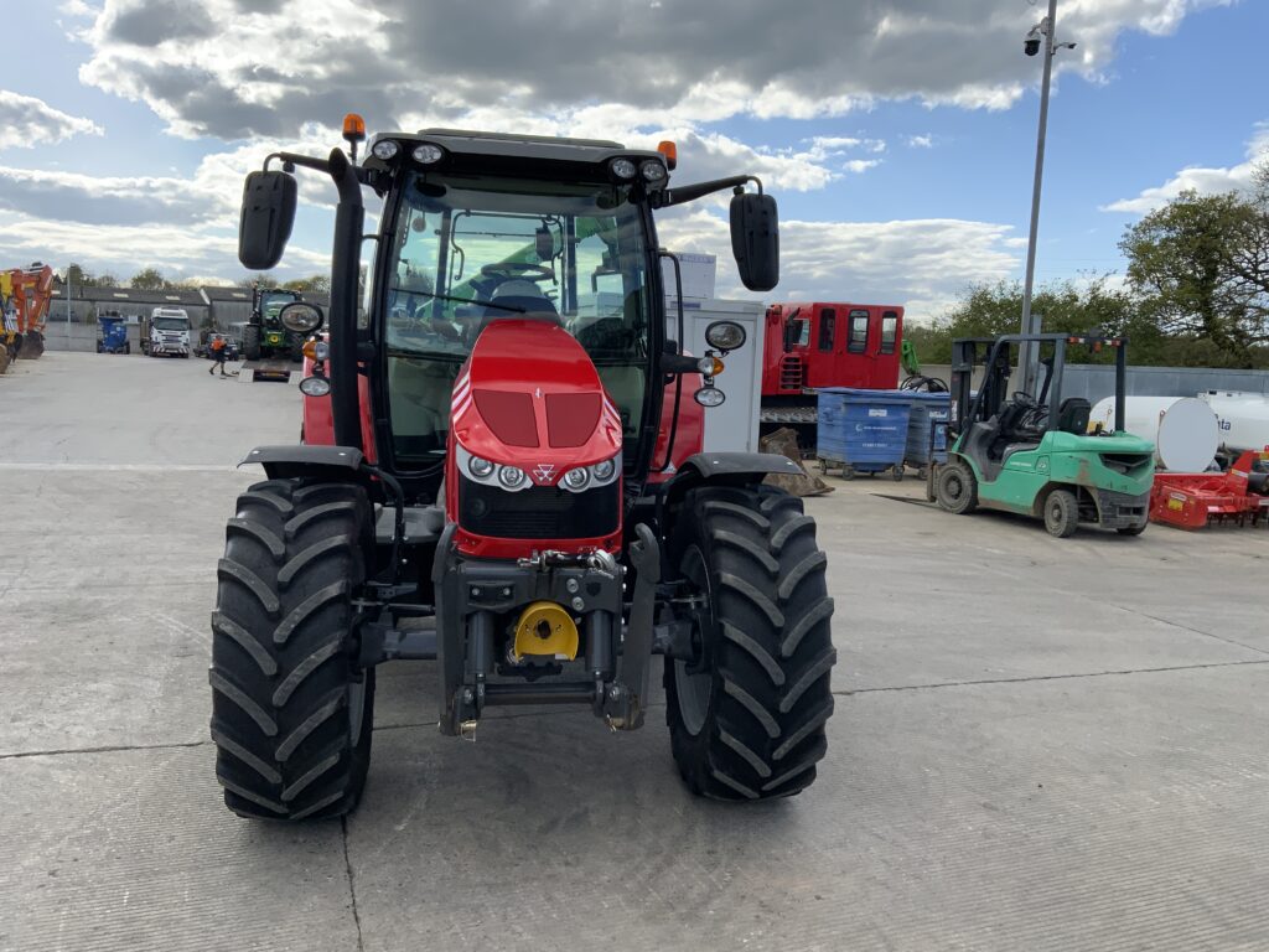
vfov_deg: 48.2
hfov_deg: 61.7
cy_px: 476
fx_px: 1063
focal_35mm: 29
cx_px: 634
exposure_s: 1/1195
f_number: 1.8
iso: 16
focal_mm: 3
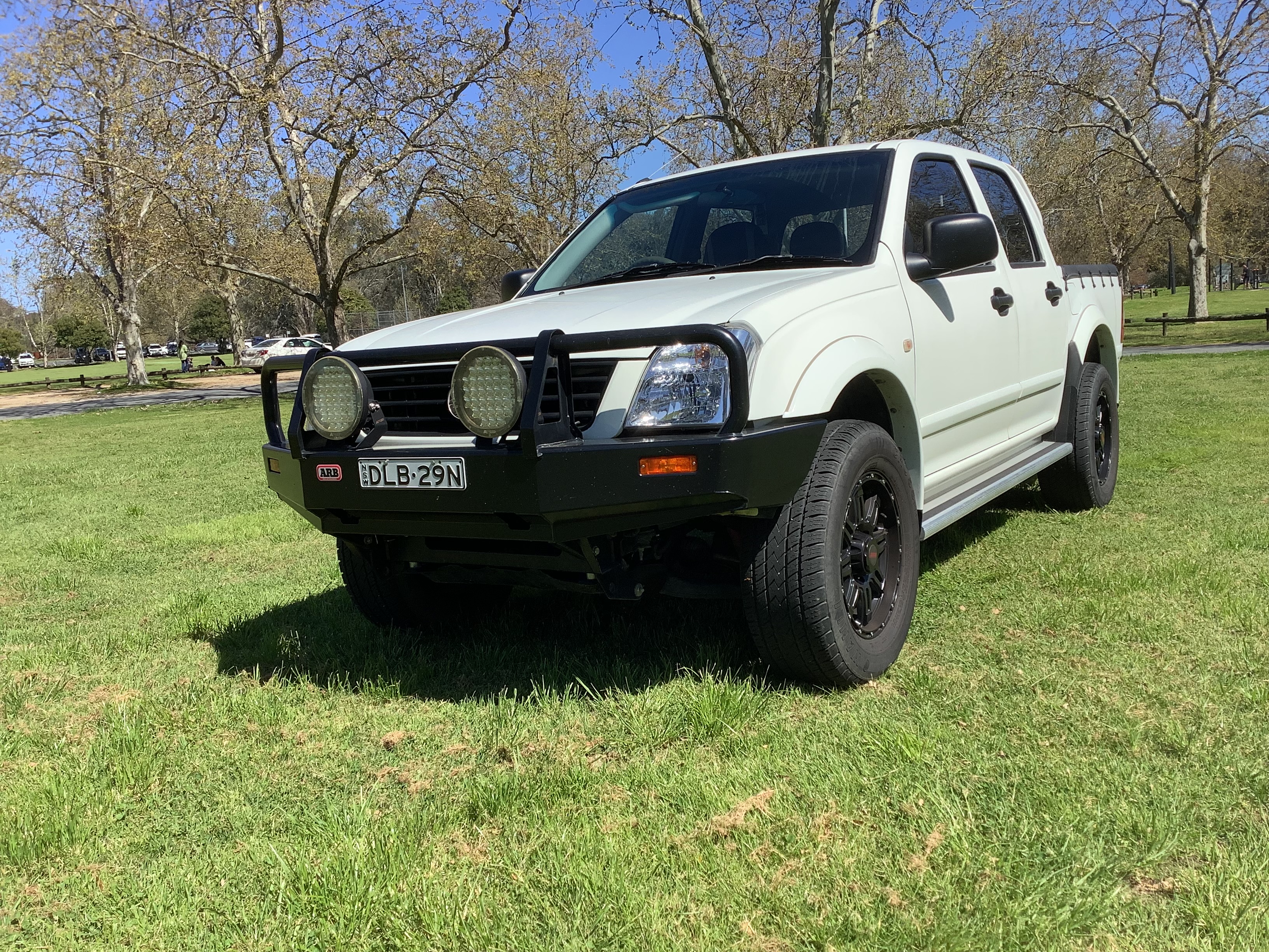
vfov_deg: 45.4
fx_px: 1136
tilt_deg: -8.2
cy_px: 476
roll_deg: +4.9
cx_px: 634
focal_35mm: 31
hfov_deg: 58.4
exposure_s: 1/970
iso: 25
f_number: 2.4
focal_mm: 3.3
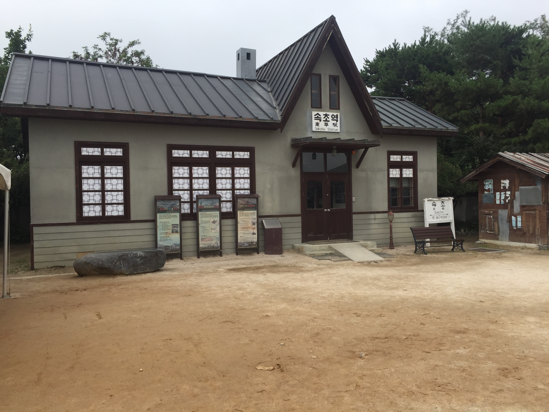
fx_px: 460
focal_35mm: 29
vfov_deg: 48.2
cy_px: 206
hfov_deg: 61.7
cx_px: 274
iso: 32
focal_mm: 4.15
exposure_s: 1/1099
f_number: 2.2
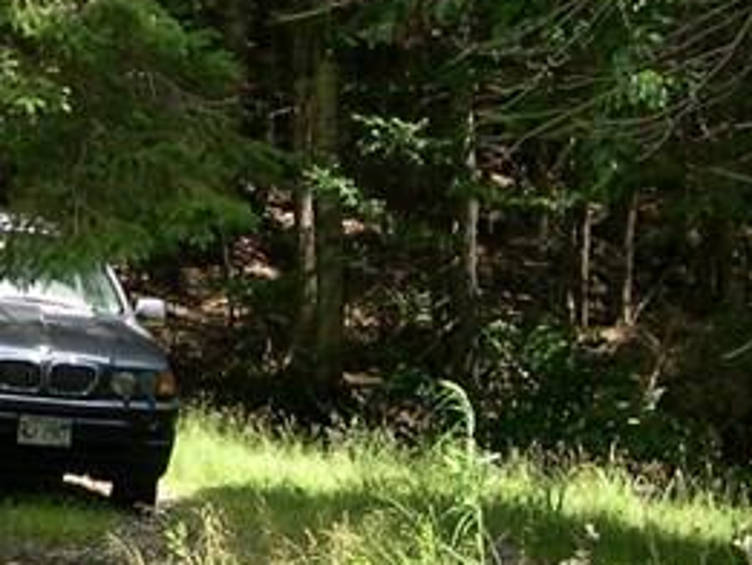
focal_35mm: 149
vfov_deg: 10.0
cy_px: 326
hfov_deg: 12.7
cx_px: -282
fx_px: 3238
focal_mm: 8
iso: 100
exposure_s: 1/343
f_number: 2.8
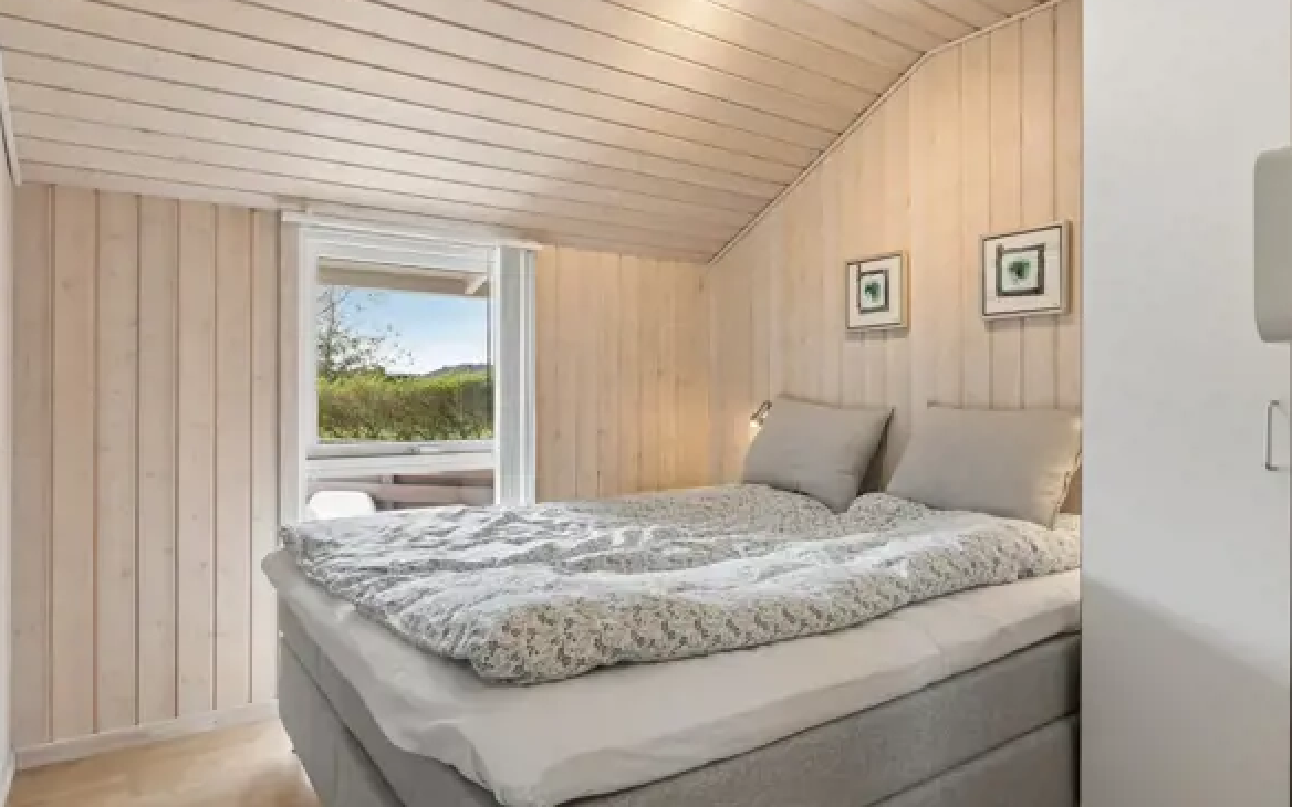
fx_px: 802
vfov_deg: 53.4
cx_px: 659
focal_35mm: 23
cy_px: 400
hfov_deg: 77.7
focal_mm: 14.5
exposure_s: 1/30
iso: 200
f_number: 8
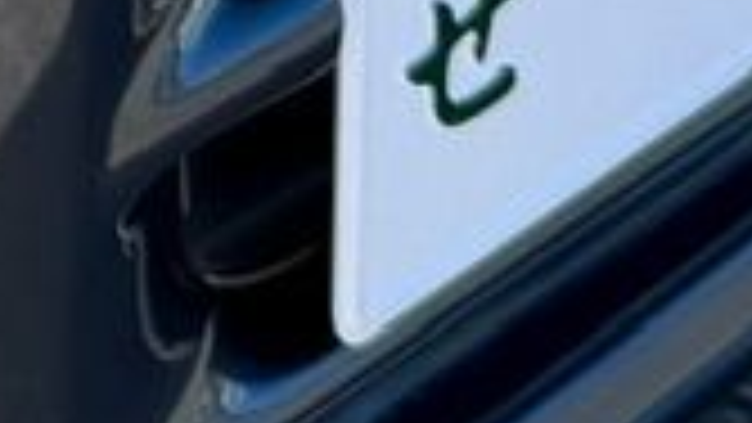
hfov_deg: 10.2
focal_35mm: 200
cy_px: -1107
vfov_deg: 5.5
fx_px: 3989
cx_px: -536
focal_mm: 6.76
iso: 80
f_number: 1.78
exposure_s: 1/1361
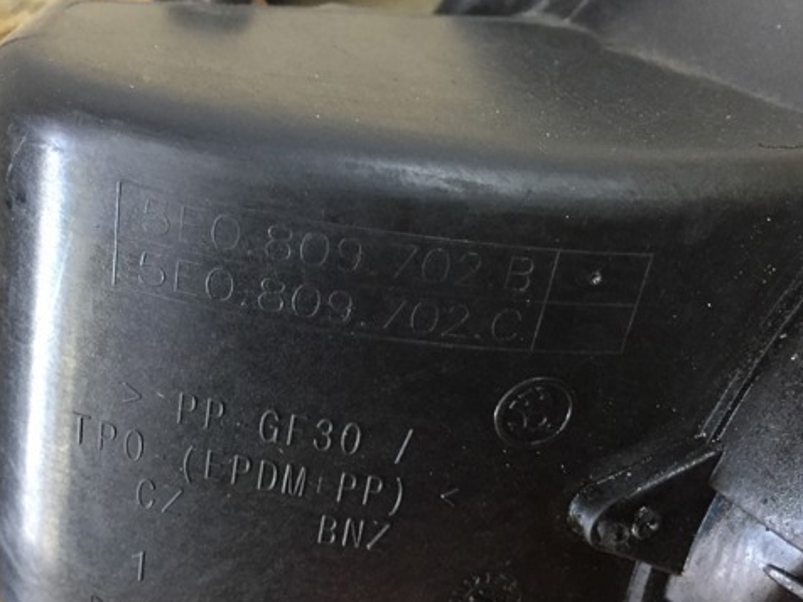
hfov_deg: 47.6
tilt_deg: -62.0
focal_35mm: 39
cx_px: 319
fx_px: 905
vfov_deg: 36.8
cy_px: 288
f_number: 2.2
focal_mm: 4.15
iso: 250
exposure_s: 1/33
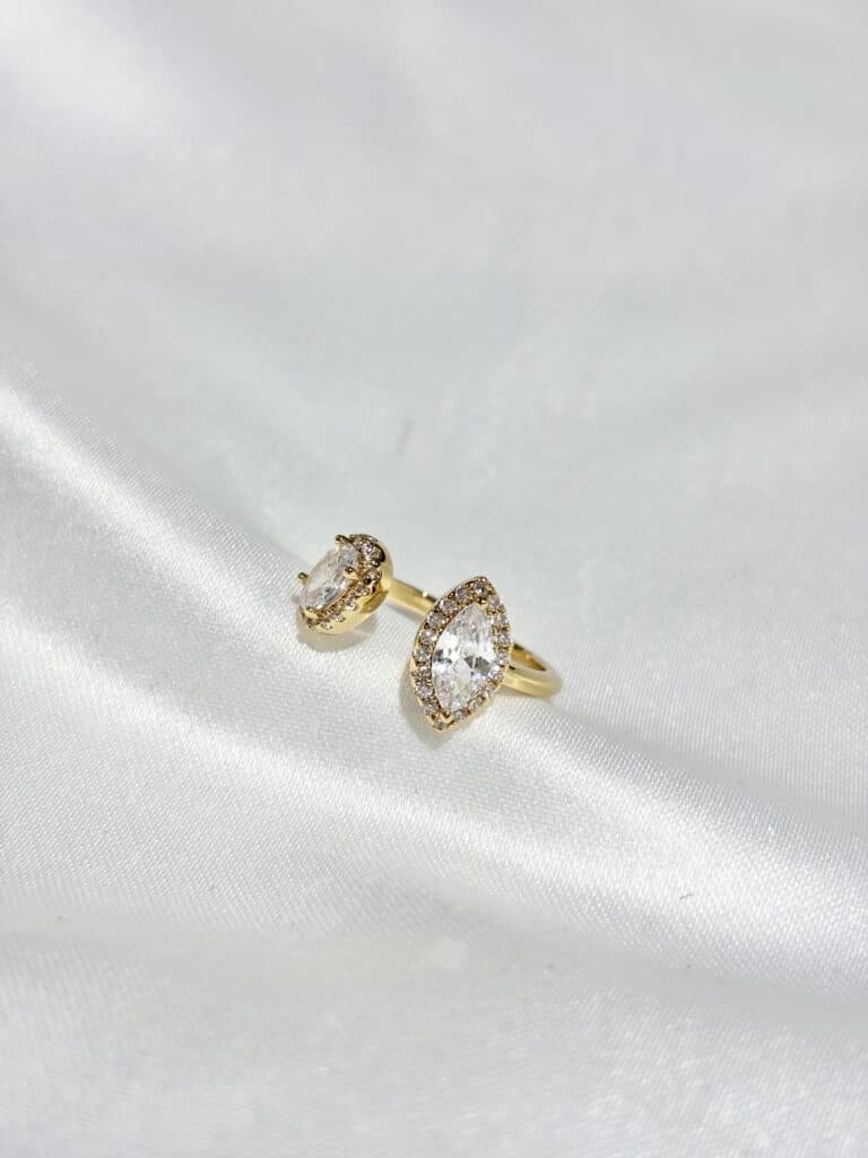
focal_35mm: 52
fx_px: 1739
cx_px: 434
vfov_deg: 36.8
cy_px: 579
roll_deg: +6.6
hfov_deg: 28.0
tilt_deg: -26.1
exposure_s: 1/384
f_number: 1.6
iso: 32
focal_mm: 5.96
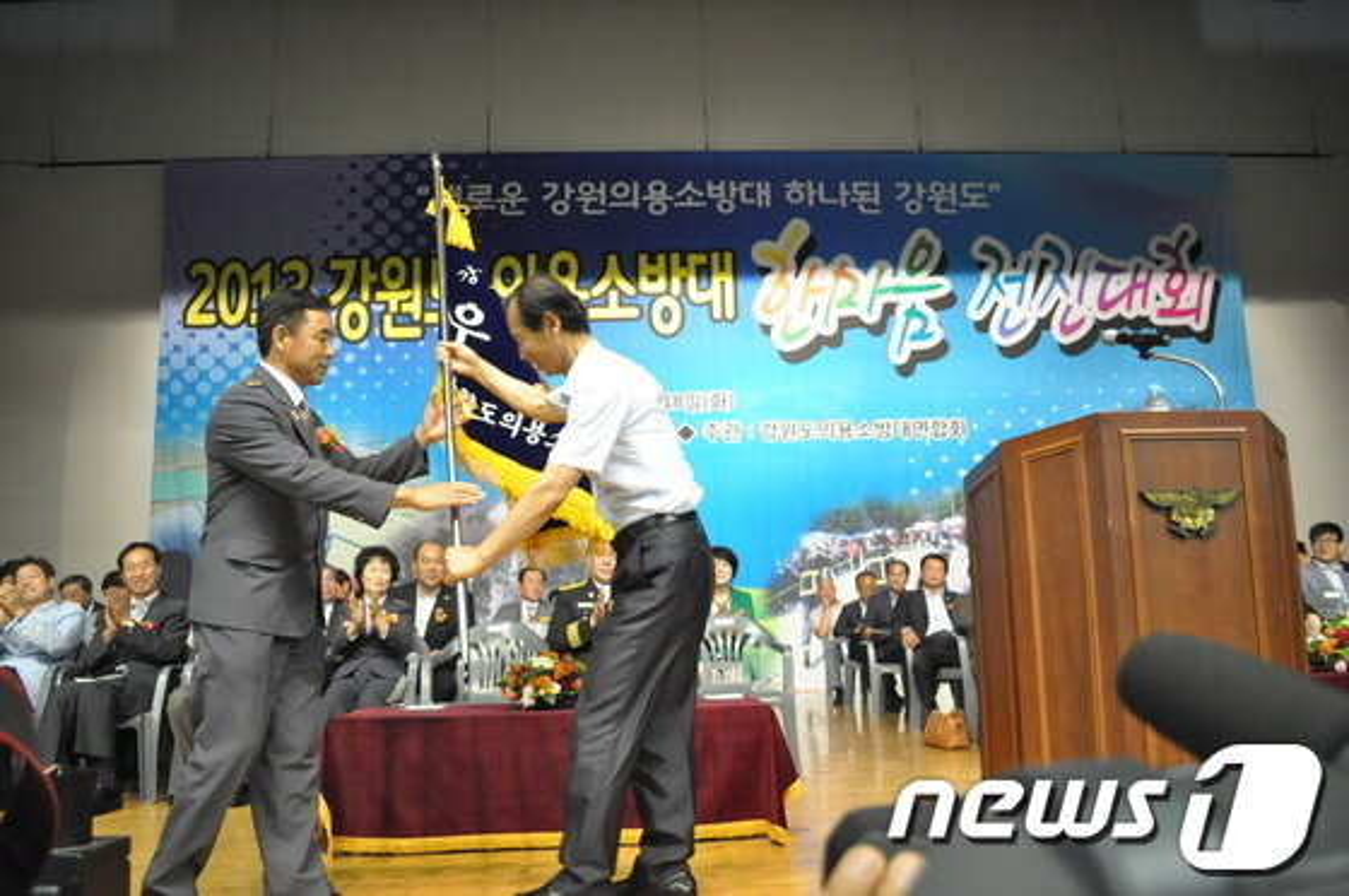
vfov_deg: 47.8
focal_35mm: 27
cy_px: 448
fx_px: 1011
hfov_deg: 67.4
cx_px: 674
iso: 3200
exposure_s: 1/200
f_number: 3.5
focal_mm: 18
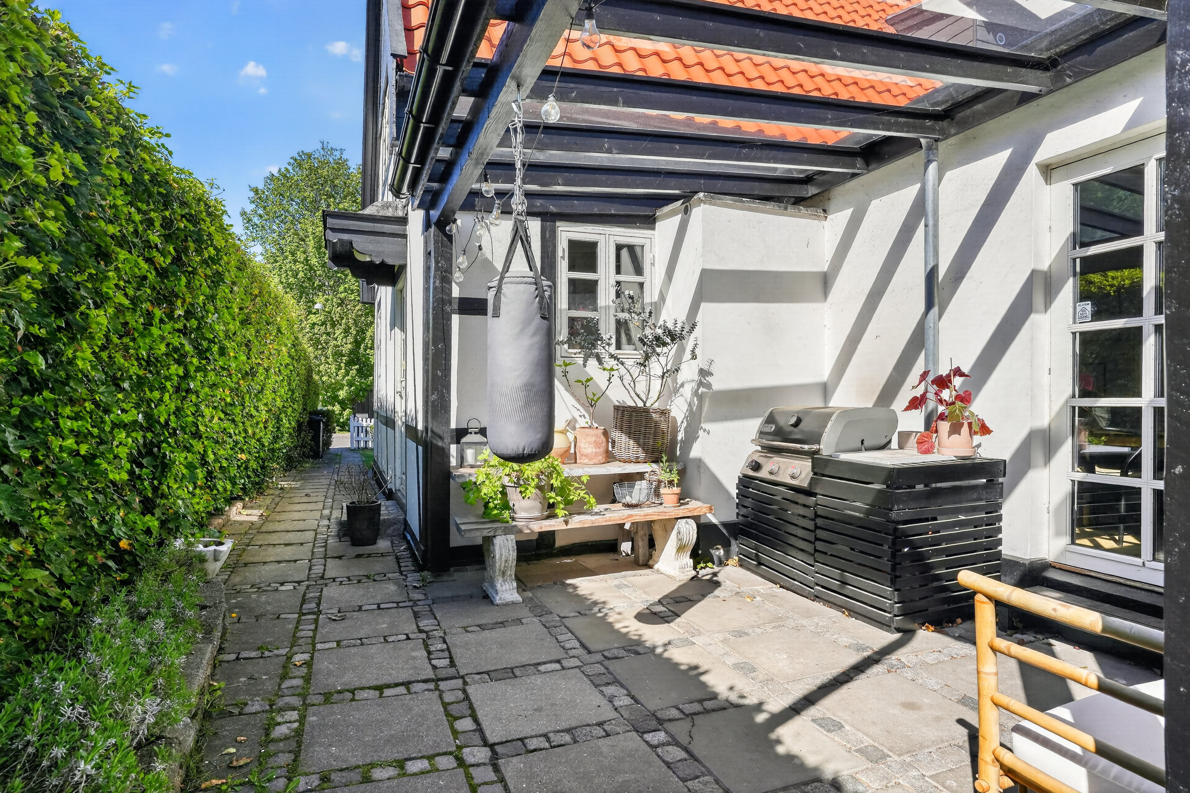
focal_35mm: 20
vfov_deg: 61.9
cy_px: 396
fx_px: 661
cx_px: 595
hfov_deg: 84.0
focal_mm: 20
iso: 400
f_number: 8
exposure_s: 1/640
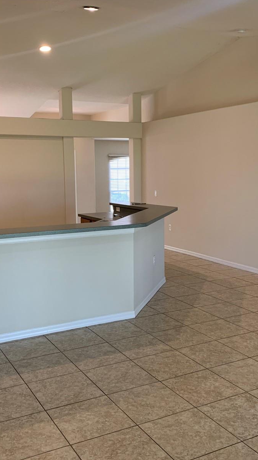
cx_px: 119
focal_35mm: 38
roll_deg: -0.2
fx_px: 462
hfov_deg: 31.2
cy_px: 230
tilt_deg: -4.0
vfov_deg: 52.8
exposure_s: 1/60
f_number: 1.8
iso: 125
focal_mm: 4.25
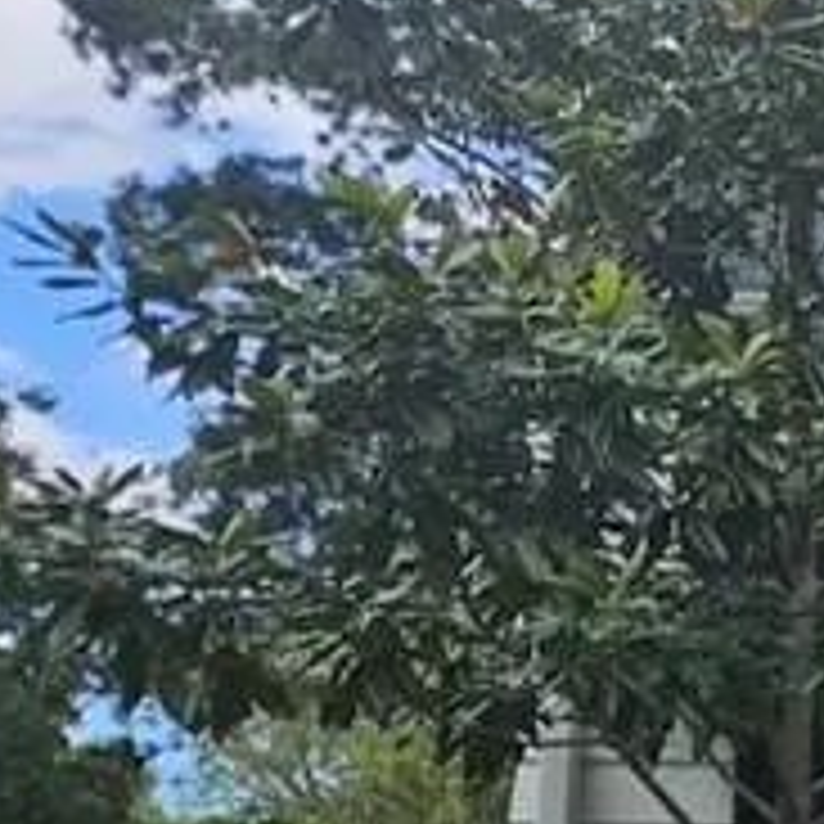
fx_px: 3070
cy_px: 941
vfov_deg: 14.9
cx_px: 2107
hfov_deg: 11.8
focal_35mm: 114
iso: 25
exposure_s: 1/1027
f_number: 1.8
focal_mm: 5.4
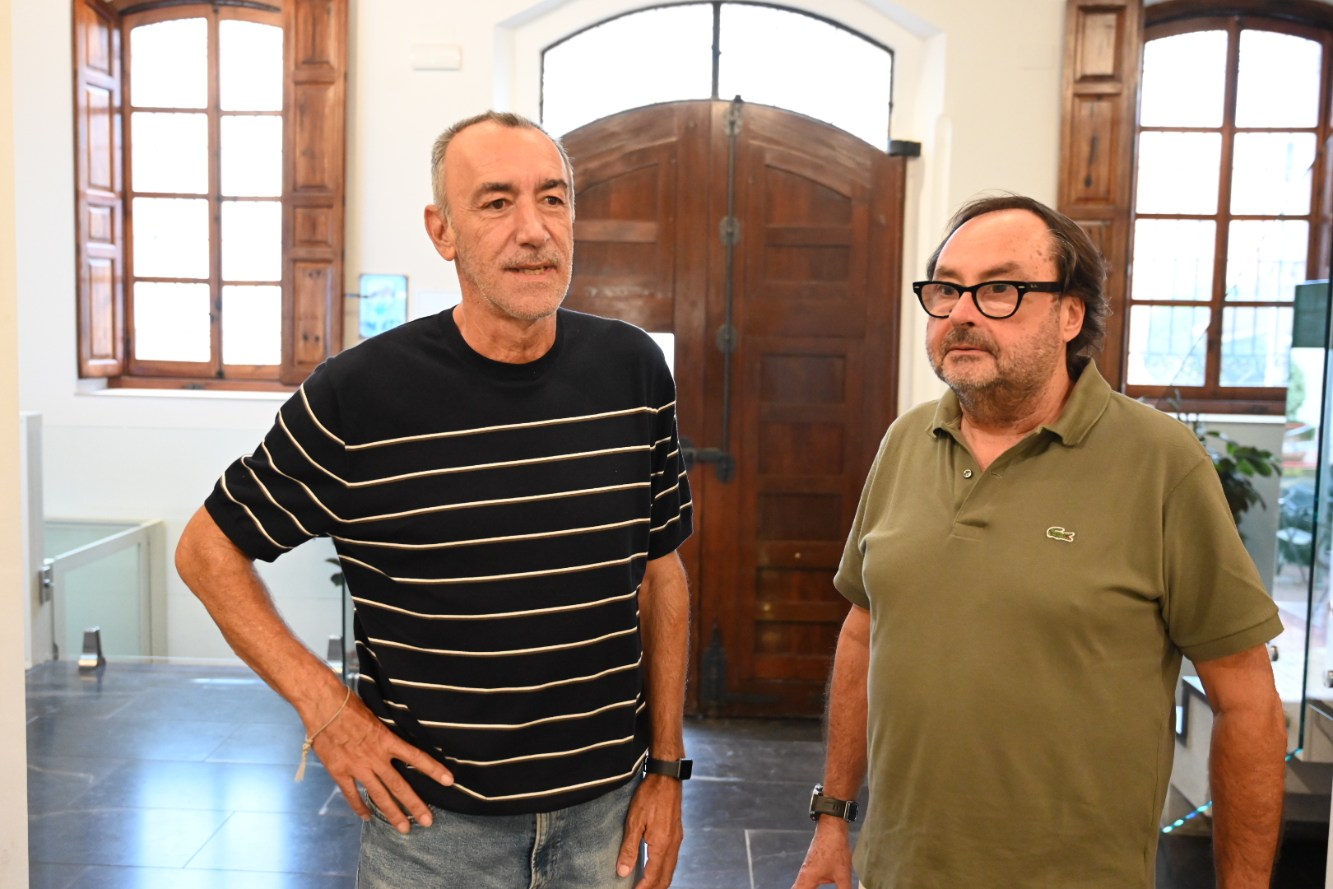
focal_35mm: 34
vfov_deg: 38.4
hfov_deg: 55.1
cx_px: 666
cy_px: 444
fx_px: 1277
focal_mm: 34.5
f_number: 4
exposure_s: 1/160
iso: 6400
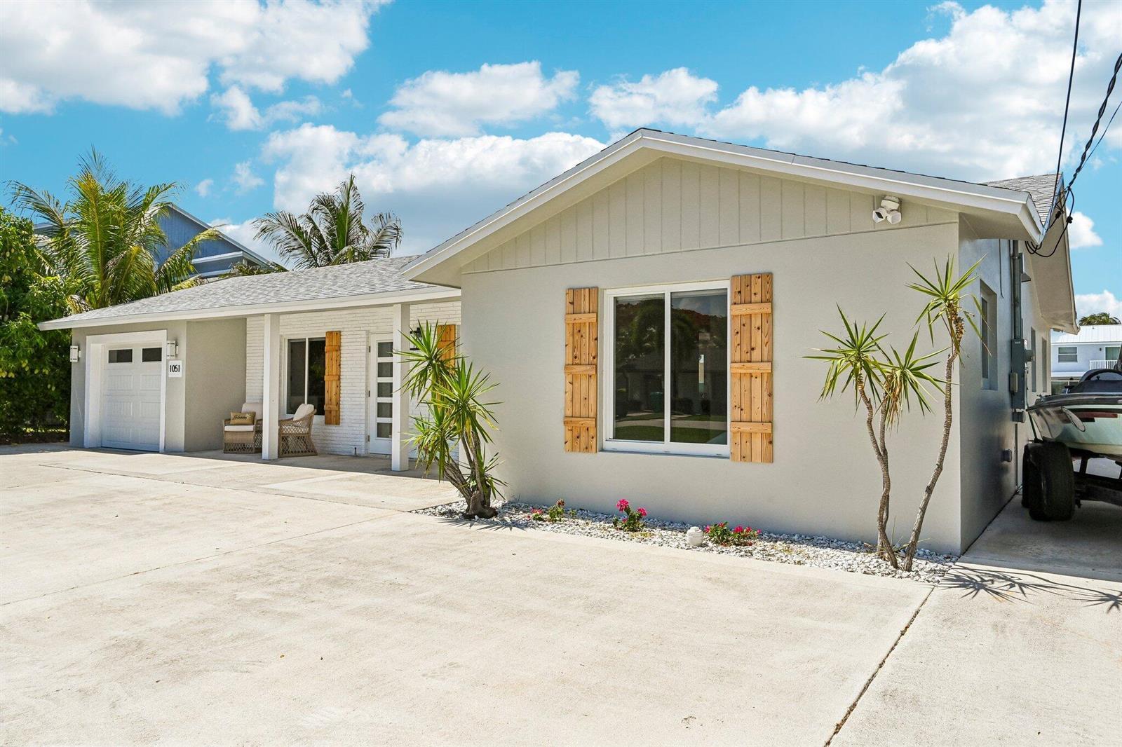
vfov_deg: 53.1
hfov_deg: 73.8
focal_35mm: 24
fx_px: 748
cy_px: 374
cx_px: 561
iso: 1000
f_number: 8
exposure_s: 1/5000
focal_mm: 24
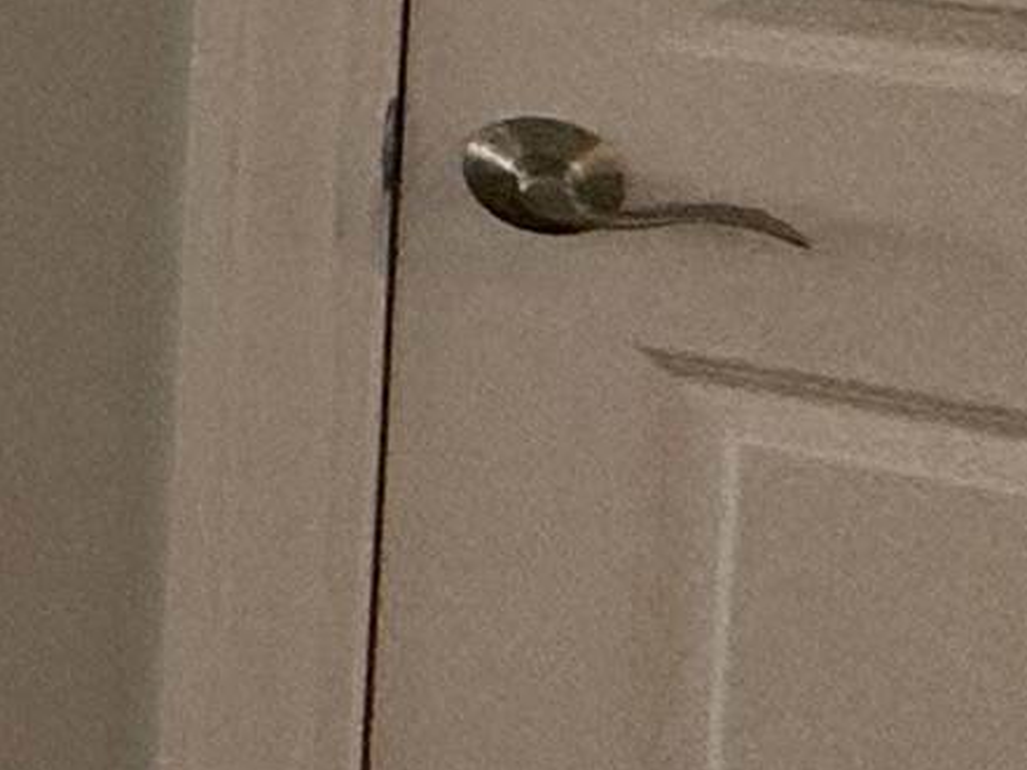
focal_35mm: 98
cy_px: -513
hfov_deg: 11.0
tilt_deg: -3.3
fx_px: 2907
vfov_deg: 13.8
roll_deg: -0.3
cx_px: -2176
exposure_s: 1/99
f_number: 2.2
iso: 160
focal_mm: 2.22
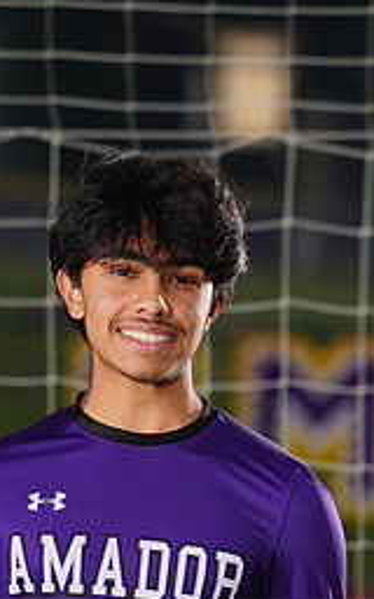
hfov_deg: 1.9
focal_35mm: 680
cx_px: 106
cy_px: 636
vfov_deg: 3.1
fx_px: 11090
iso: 200
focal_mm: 294
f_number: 7.1
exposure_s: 1/200
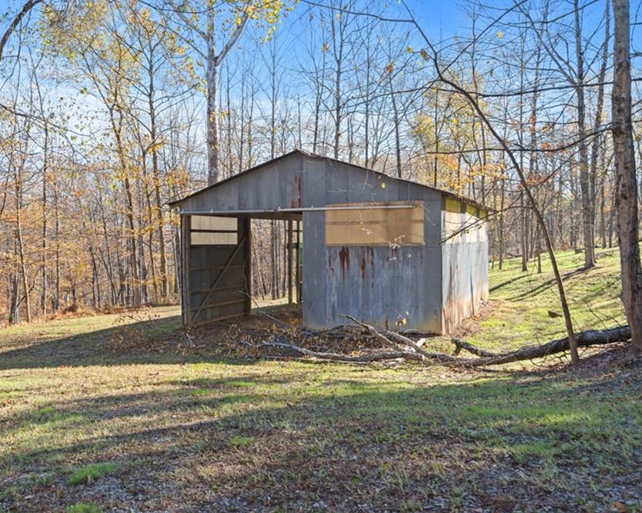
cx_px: 272
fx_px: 722
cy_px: 252
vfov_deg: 39.1
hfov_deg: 47.8
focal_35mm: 38
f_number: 8
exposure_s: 1/80
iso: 400
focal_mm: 33
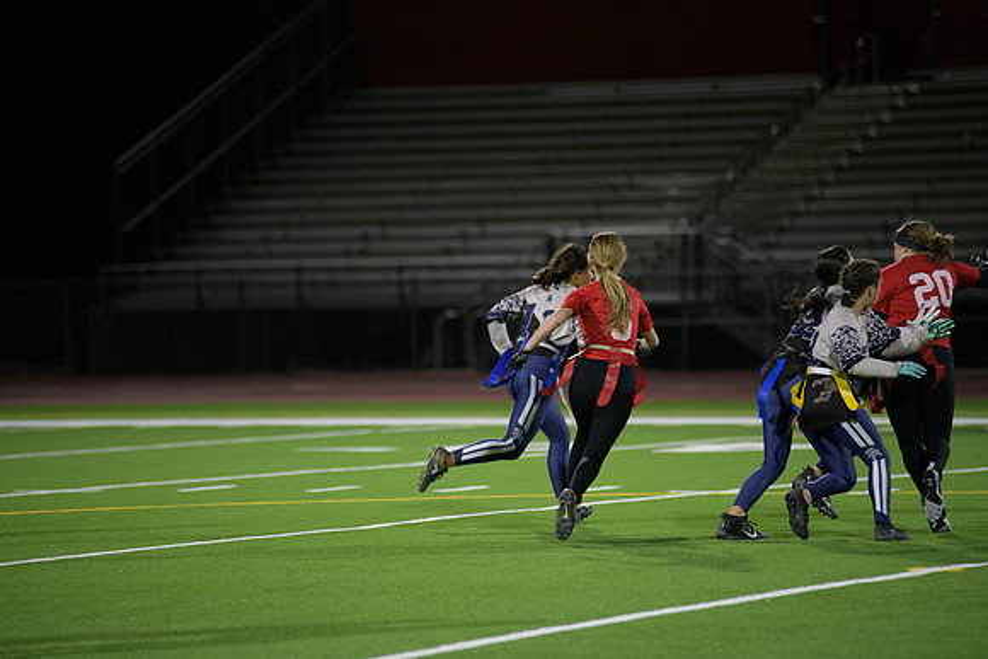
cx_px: 494
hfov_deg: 10.3
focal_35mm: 200
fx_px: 5490
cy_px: 330
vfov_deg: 6.9
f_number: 2.8
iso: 2800
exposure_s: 1/640
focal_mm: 200
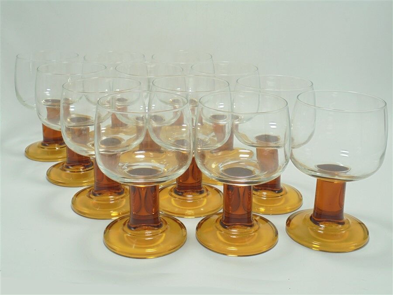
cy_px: 148
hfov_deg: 43.9
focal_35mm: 43
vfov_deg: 33.6
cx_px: 196
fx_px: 488
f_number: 4.5
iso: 100
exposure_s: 1/60
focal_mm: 7.8
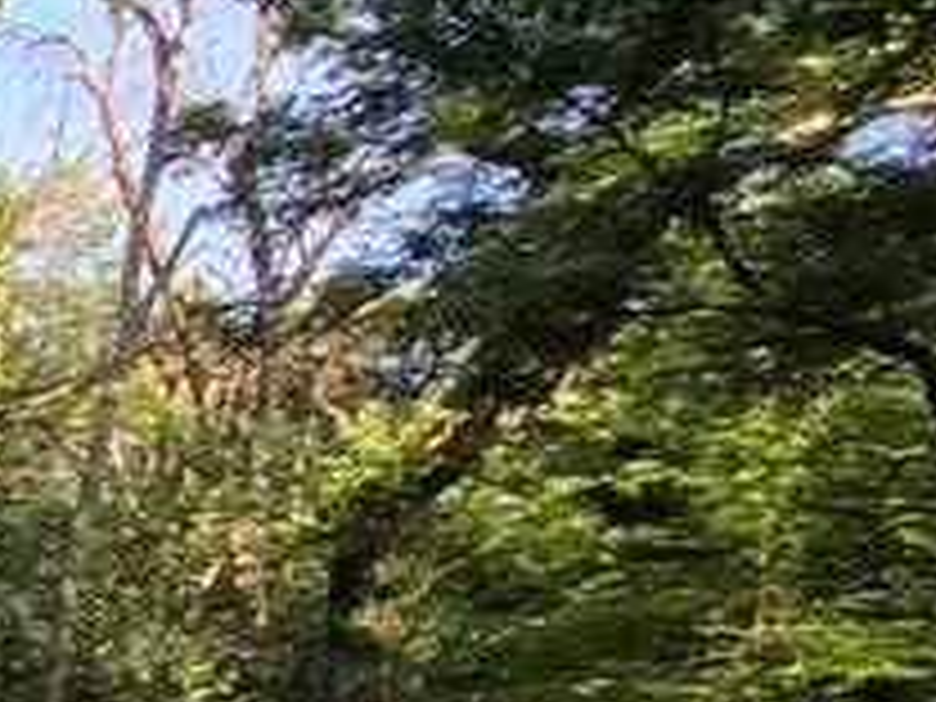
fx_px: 1731
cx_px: -1256
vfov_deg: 21.9
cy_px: 734
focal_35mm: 64
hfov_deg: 15.7
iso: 25
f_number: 2.2
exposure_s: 1/164
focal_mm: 1.7
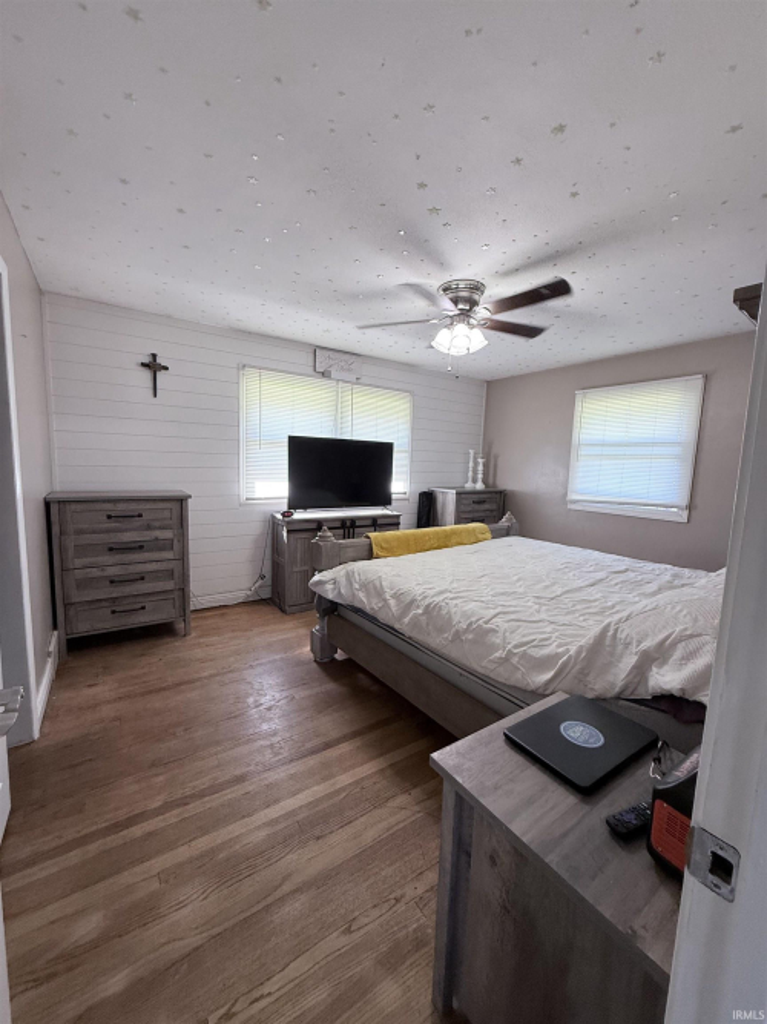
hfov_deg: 85.7
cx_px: 384
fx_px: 414
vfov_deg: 102.1
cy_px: 512
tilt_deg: -6.9
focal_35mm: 14
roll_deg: -2.0
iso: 200
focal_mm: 2.22
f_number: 2.2
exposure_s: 1/99
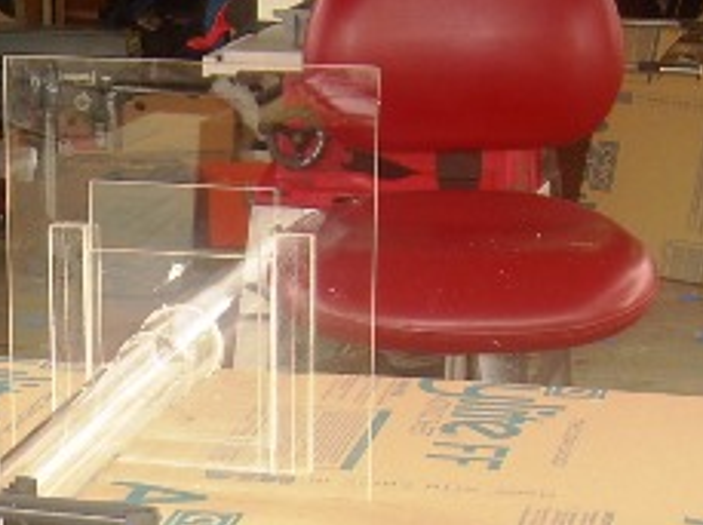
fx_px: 2839
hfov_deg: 13.8
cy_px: 632
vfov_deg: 10.4
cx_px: -71
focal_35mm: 140
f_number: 3.1
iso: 50
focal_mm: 8.3
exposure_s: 1/30
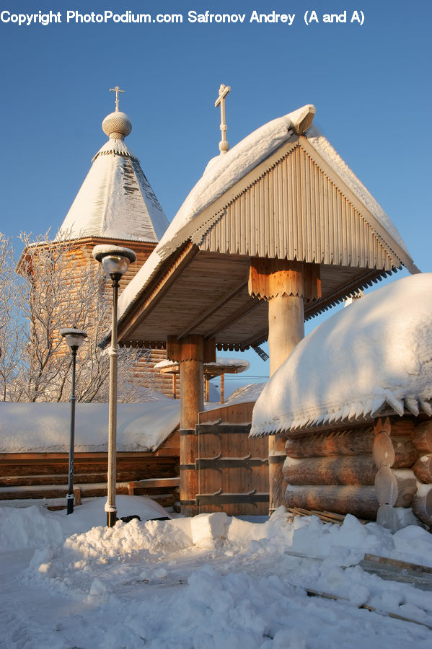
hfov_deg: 36.8
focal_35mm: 36
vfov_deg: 53.2
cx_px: 216
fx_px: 649
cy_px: 324
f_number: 13
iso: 100
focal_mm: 24
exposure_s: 1/40
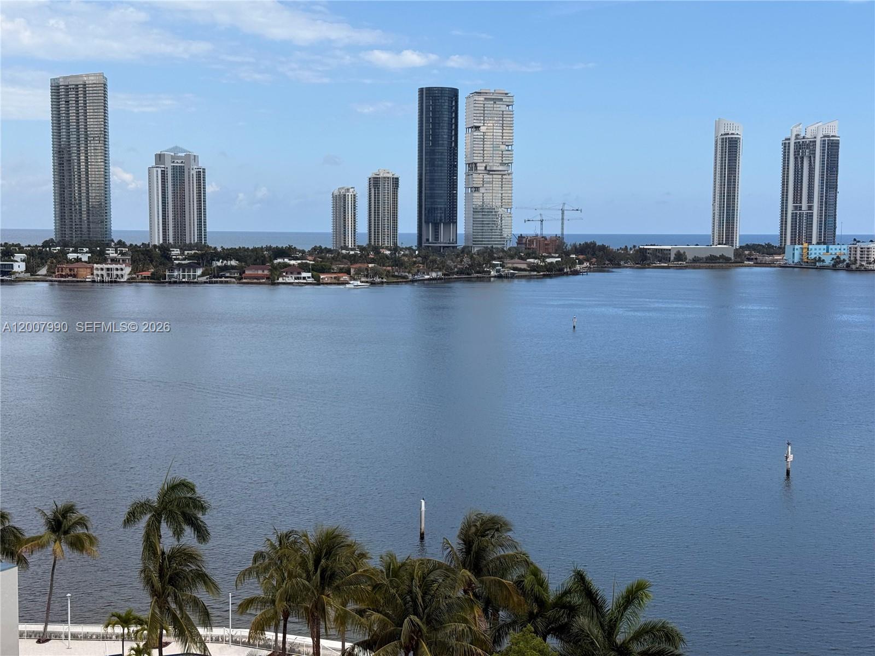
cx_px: 438
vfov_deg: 30.3
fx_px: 1213
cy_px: 328
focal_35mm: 48
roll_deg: -0.9
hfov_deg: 39.7
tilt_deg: -4.7
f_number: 1.78
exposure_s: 1/4878
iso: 64
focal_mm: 6.76
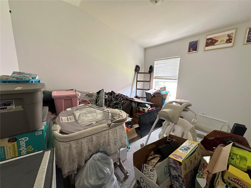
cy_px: 94
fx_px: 102
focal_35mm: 14
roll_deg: -1.8
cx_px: 126
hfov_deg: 102.1
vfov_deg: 85.7
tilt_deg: -9.8
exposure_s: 1/60
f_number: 2.2
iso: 500
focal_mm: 2.22
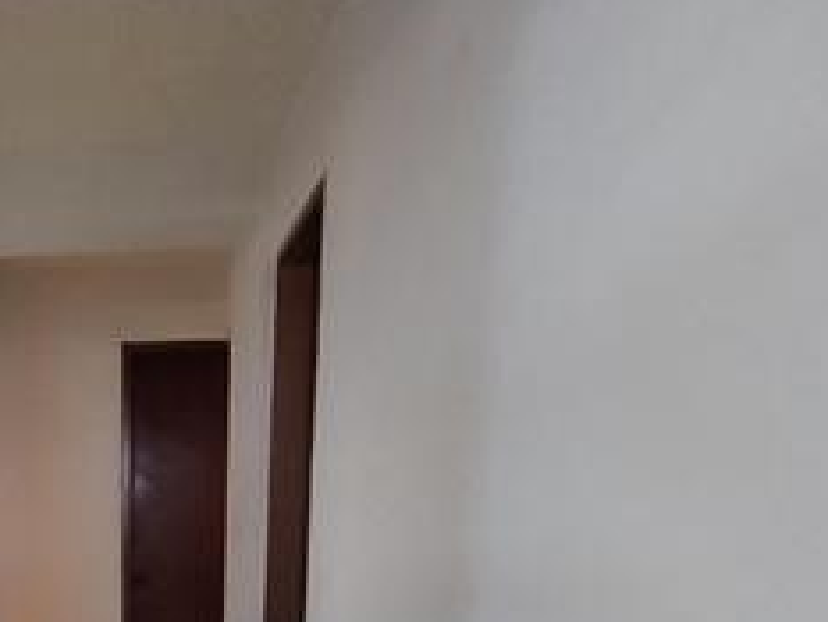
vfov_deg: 26.9
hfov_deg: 39.2
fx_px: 1053
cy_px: 839
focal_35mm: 44
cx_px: 53
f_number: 2.2
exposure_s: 1/33.3
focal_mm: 1.42
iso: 487
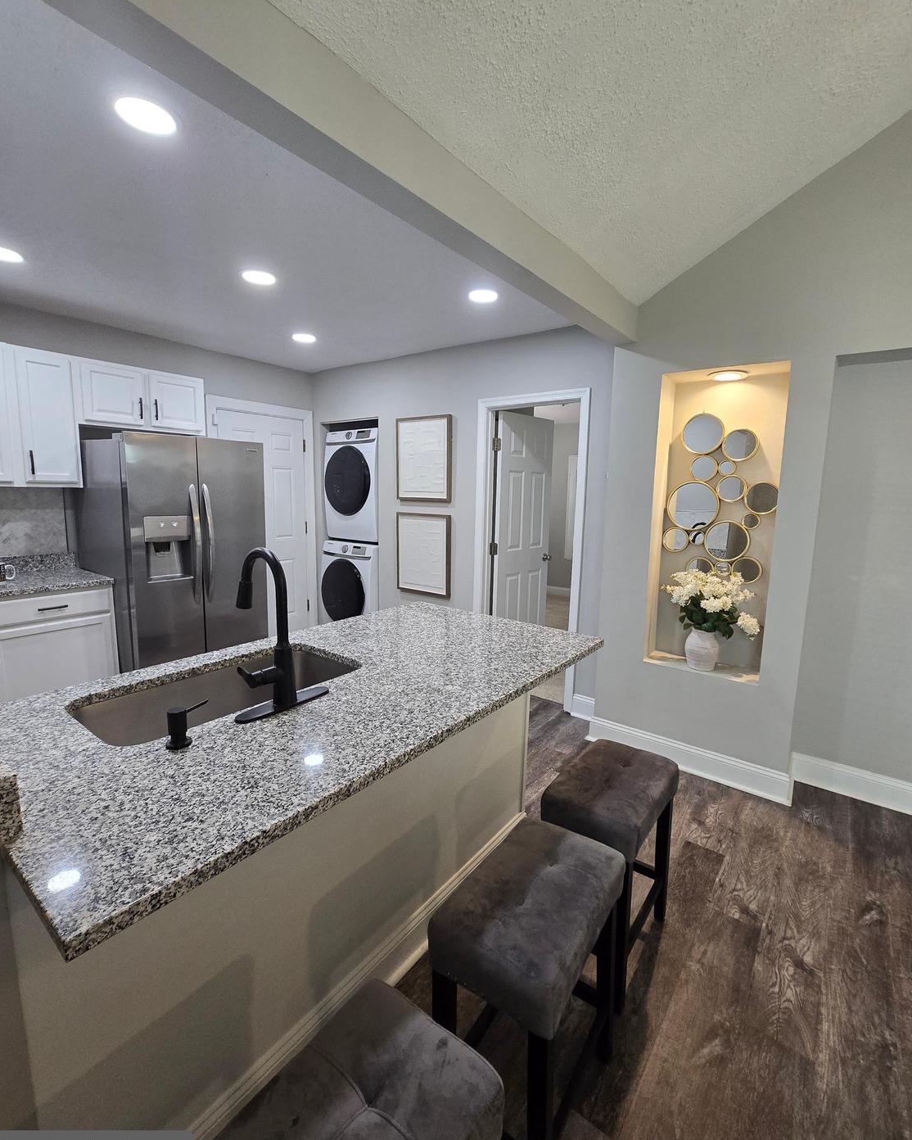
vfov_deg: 100.7
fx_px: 472
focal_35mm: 14
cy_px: 568
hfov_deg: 88.0
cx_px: 459
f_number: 2.2
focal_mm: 2.2
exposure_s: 1/60
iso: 160
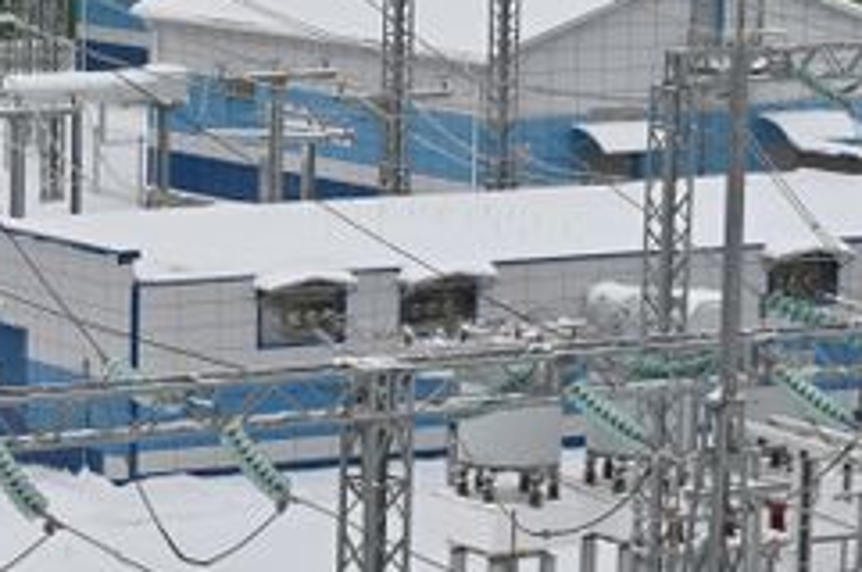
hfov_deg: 10.6
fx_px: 4591
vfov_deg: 7.1
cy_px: 418
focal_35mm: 192
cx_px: -107
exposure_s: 1/160
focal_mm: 66
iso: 160
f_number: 8
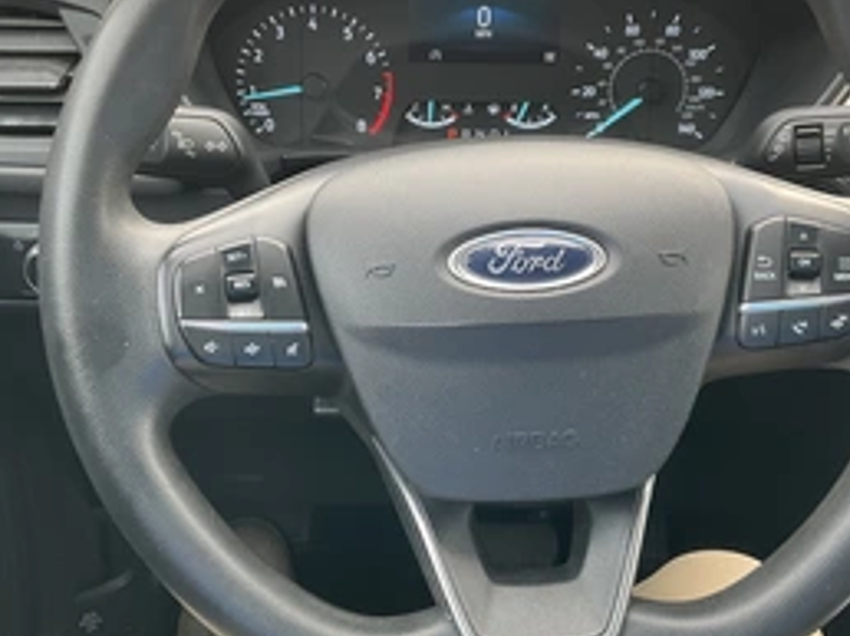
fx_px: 1104
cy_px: 257
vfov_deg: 32.0
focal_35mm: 45
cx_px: 461
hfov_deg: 42.1
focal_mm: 3
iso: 64
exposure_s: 1/122
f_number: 1.8
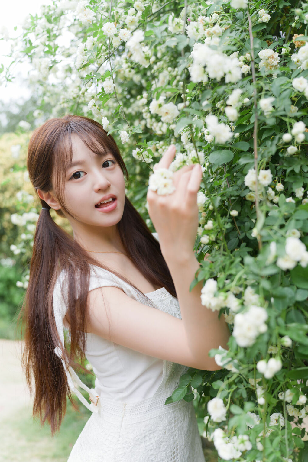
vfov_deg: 55.8
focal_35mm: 34
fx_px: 436
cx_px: 155
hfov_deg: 38.9
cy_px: 234
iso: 100
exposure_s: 1/200
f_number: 2.8
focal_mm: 33
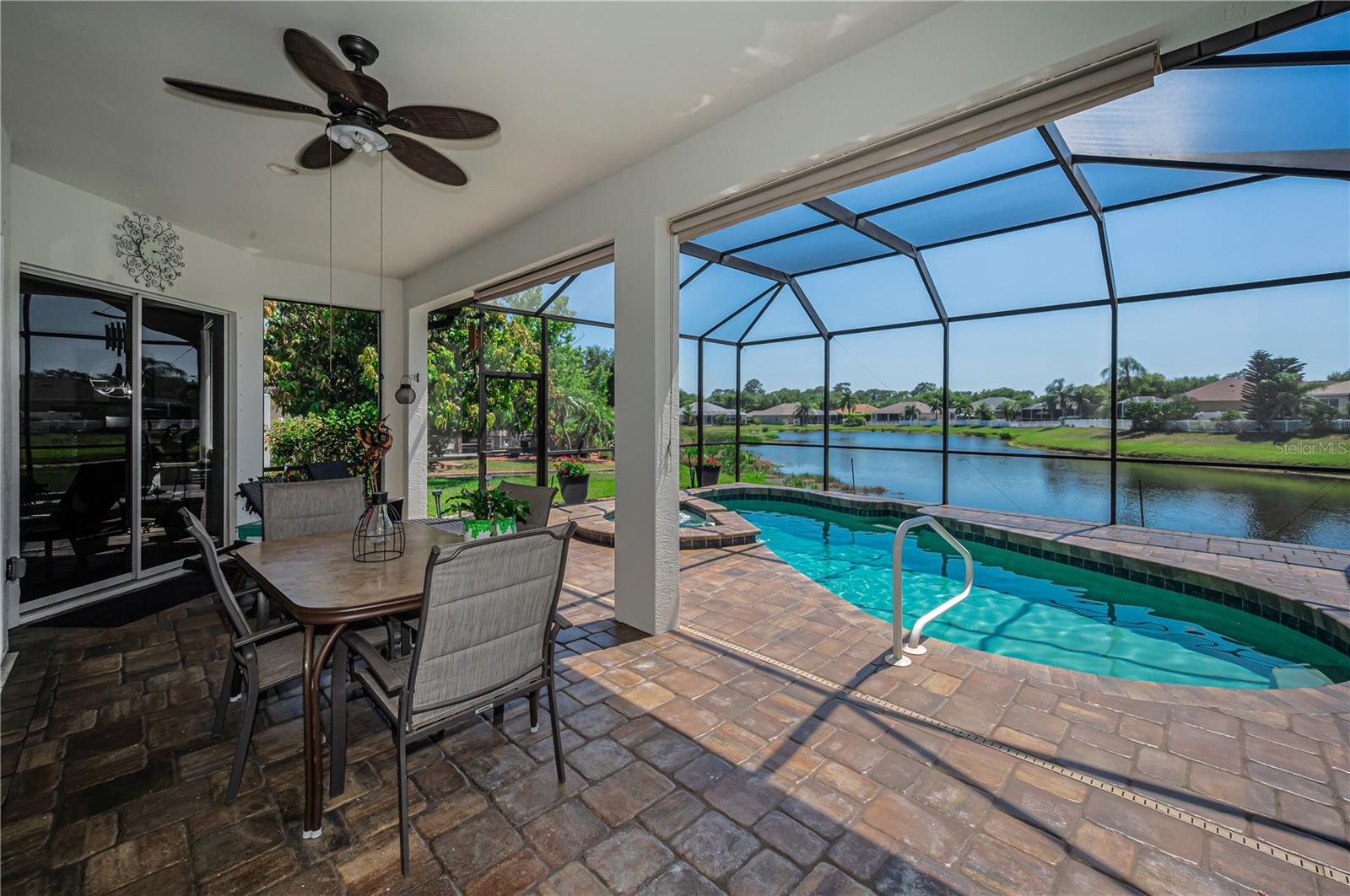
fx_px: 524
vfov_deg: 81.1
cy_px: 448
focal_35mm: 14
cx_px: 675
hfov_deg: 104.3
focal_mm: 14
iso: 320
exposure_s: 1/200
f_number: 13
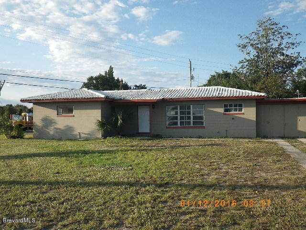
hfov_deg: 54.0
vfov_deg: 41.8
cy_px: 115
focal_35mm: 34
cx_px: 153
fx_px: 301
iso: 80
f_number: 3.8
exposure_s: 1/320
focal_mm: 6.1
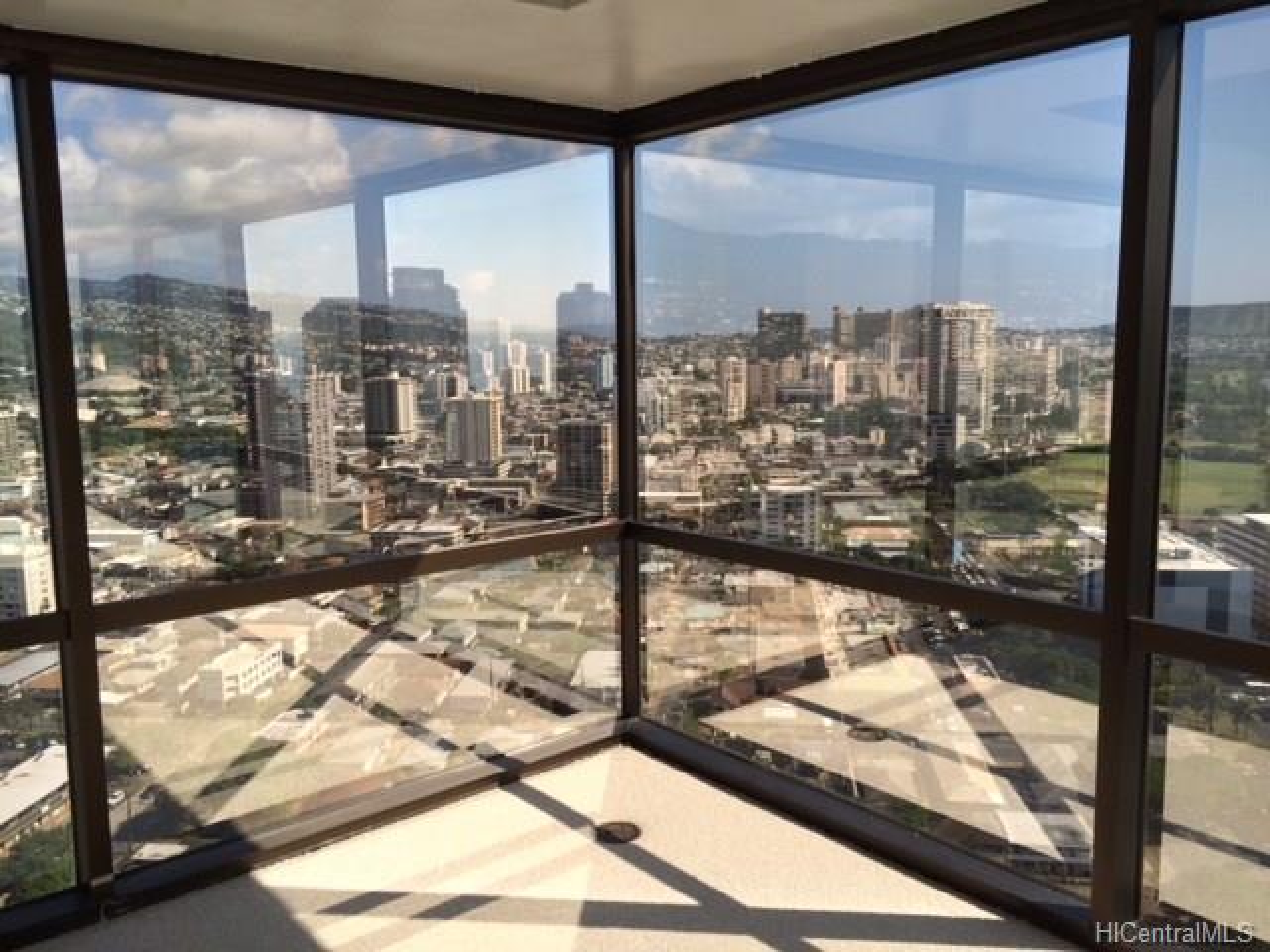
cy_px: 476
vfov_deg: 48.2
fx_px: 1064
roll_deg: +0.6
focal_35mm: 29
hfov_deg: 61.7
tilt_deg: -6.5
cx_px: 635
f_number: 2.2
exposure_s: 1/578
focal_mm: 4.15
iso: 32
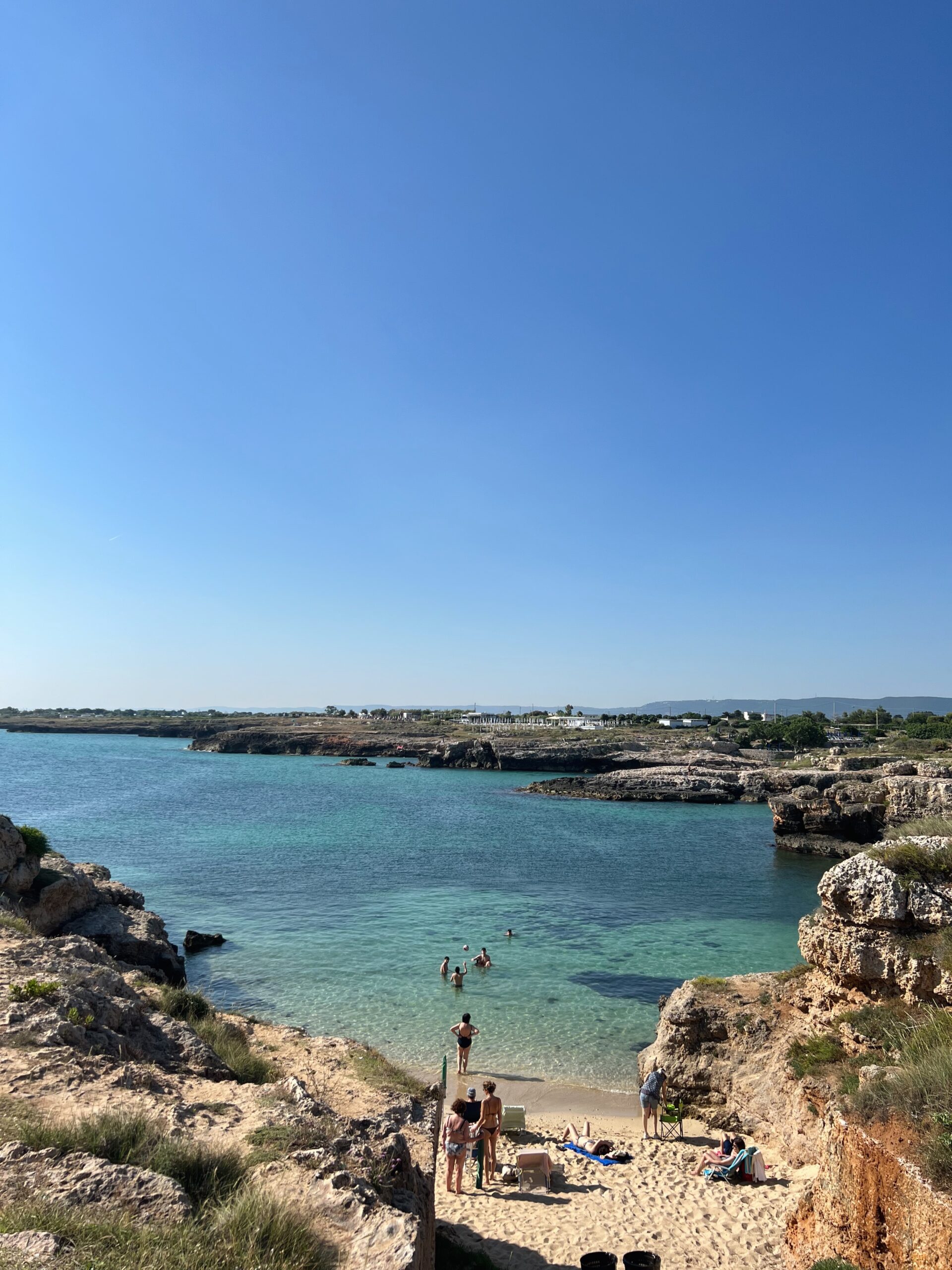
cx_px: 476
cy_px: 635
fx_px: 953
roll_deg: -0.4
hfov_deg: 53.1
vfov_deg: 67.3
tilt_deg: +6.6
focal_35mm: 26
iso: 50
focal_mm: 5.7
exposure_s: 1/3968
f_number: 1.5
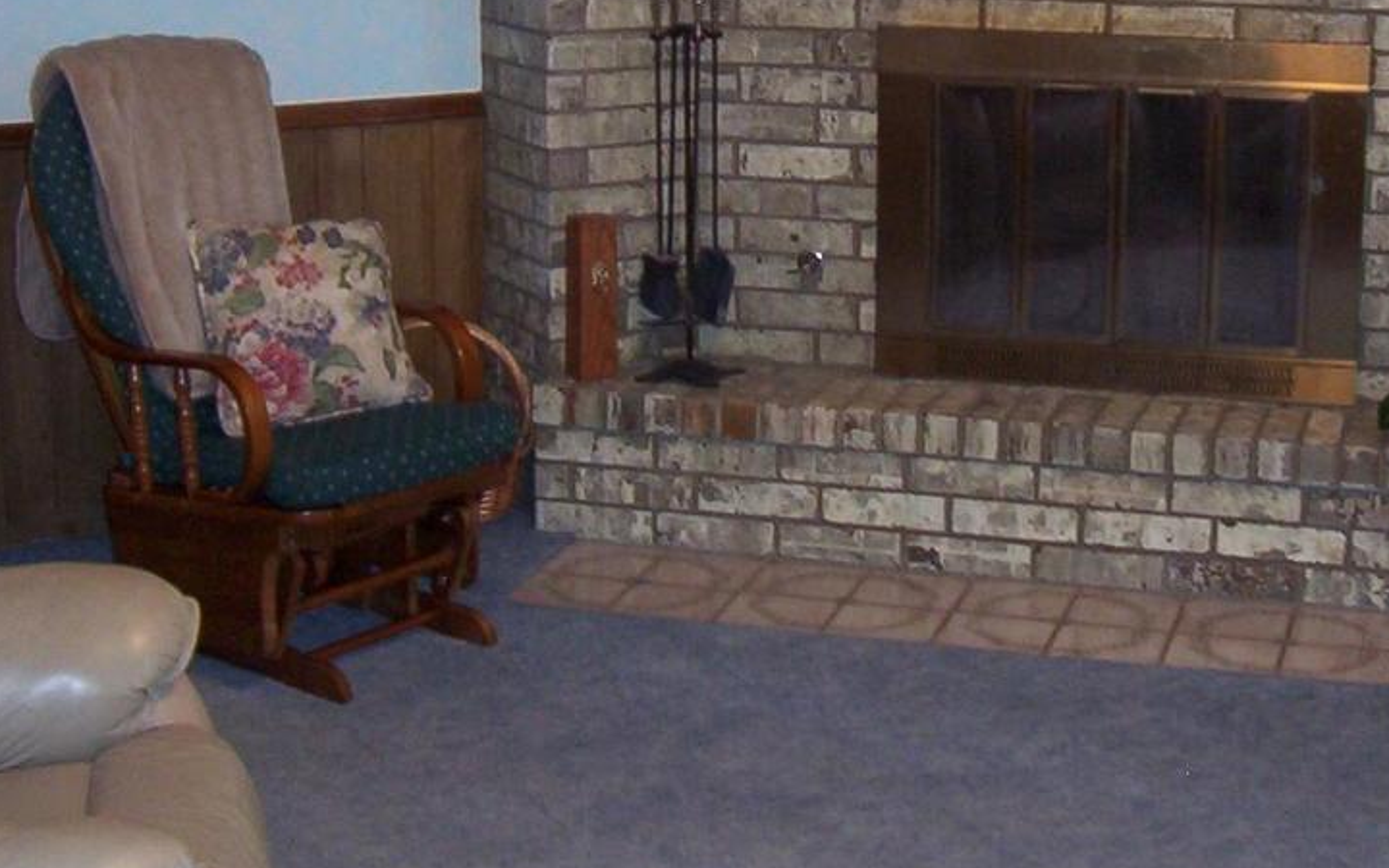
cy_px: 181
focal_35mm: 68
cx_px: 914
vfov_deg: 19.0
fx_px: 2574
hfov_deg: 30.0
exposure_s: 1/30
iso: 140
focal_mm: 5.54
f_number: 2.76
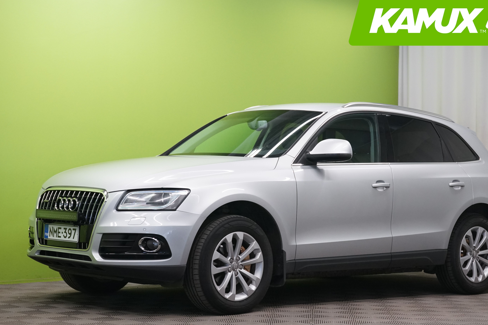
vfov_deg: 16.5
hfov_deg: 24.5
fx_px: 1125
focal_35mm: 83
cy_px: 170
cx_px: 276
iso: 2000
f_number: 9
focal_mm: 70
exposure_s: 1/25
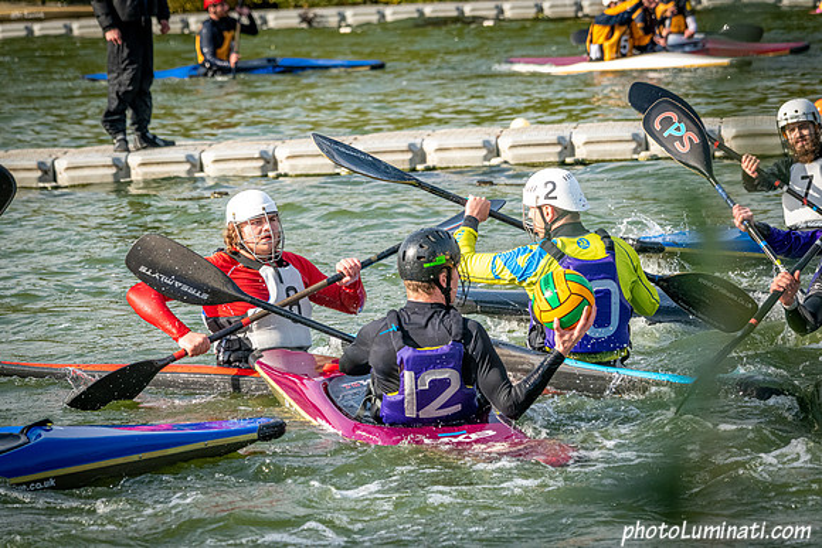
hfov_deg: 9.4
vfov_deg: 6.2
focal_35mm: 220
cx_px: 411
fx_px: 5024
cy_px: 274
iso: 2500
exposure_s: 1/3200
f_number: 8
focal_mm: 220
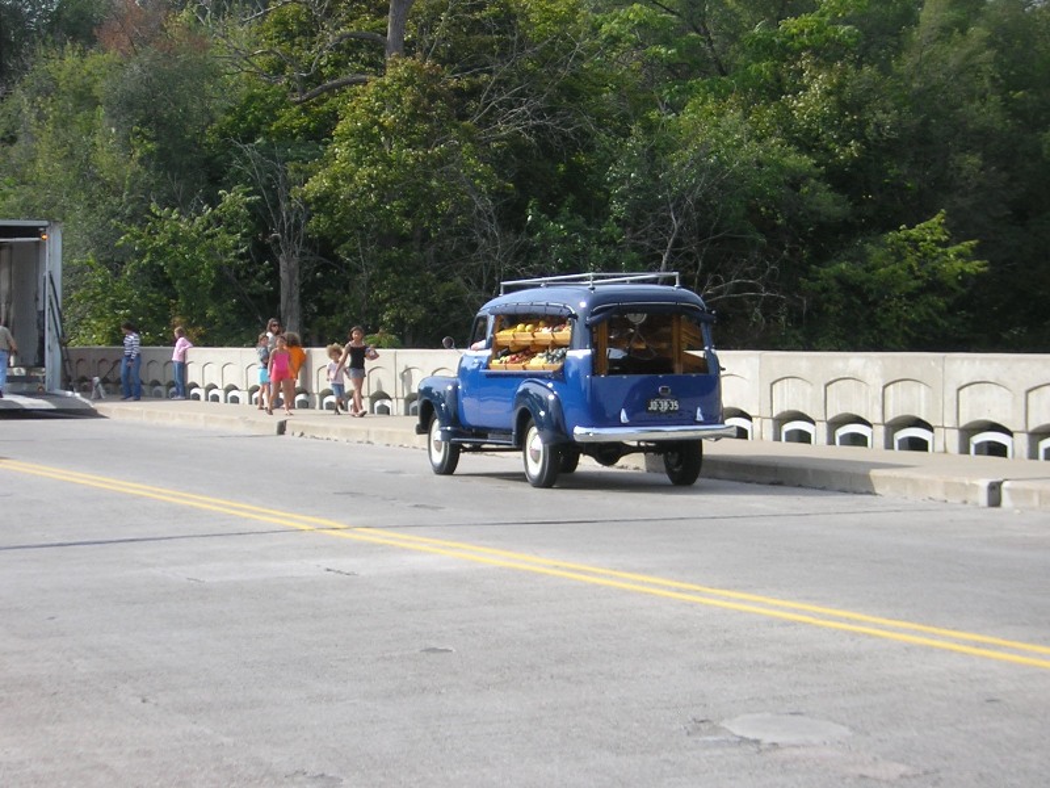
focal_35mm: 108
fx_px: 3276
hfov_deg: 18.2
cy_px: 394
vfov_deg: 13.7
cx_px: 525
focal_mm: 14.1
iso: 100
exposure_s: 1/215
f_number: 4.7
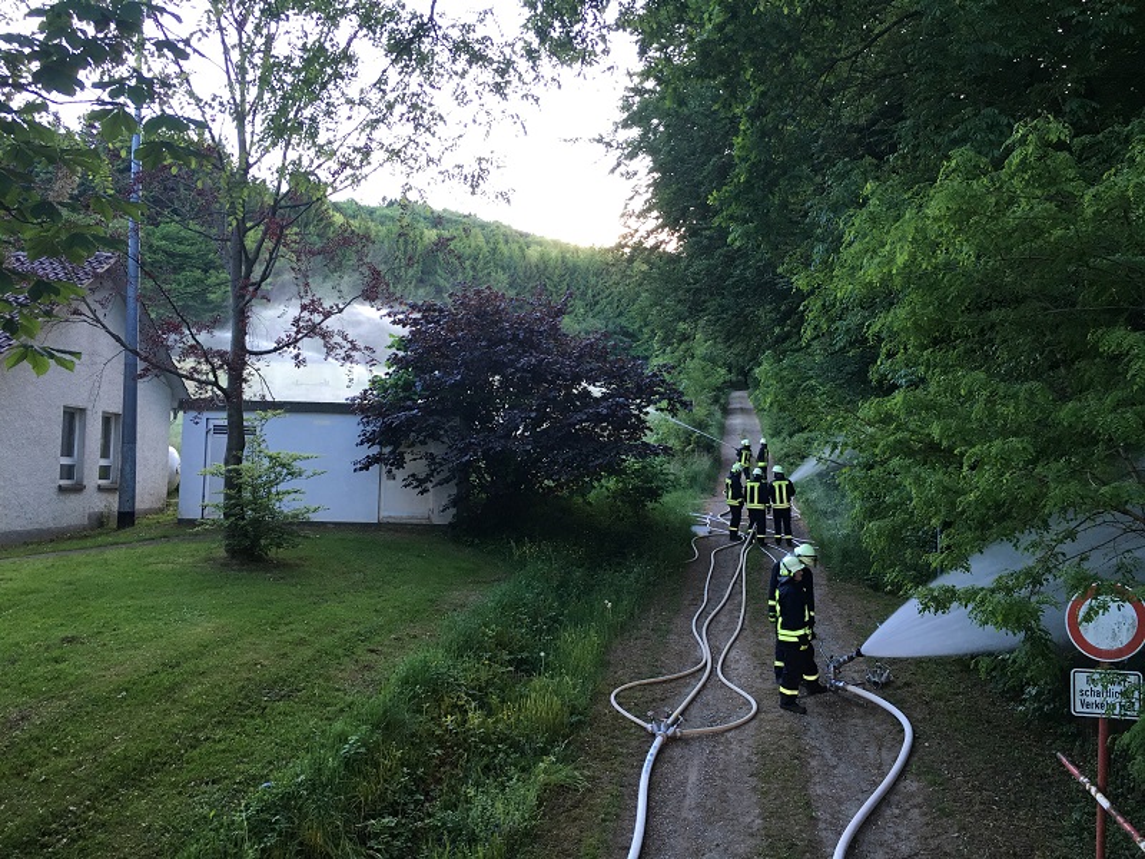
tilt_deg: +4.8
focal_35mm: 29
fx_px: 959
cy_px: 430
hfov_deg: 61.7
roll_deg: -1.8
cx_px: 572
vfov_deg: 48.2
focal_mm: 4.15
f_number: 2.2
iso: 32
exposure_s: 1/33
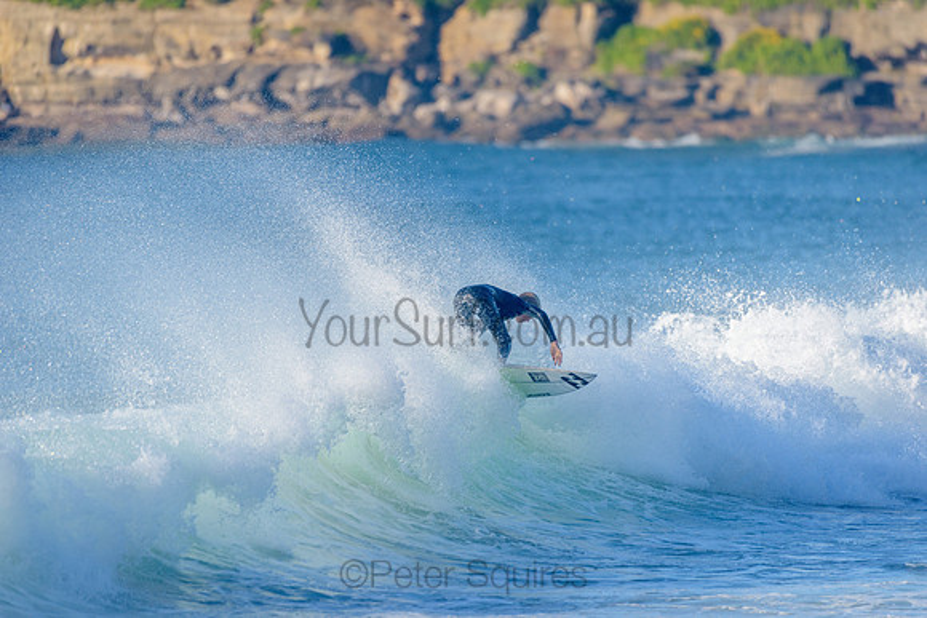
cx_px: 464
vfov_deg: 2.7
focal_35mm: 500
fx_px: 12885
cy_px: 309
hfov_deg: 4.1
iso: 320
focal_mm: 500
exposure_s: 1/2000
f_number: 5.6
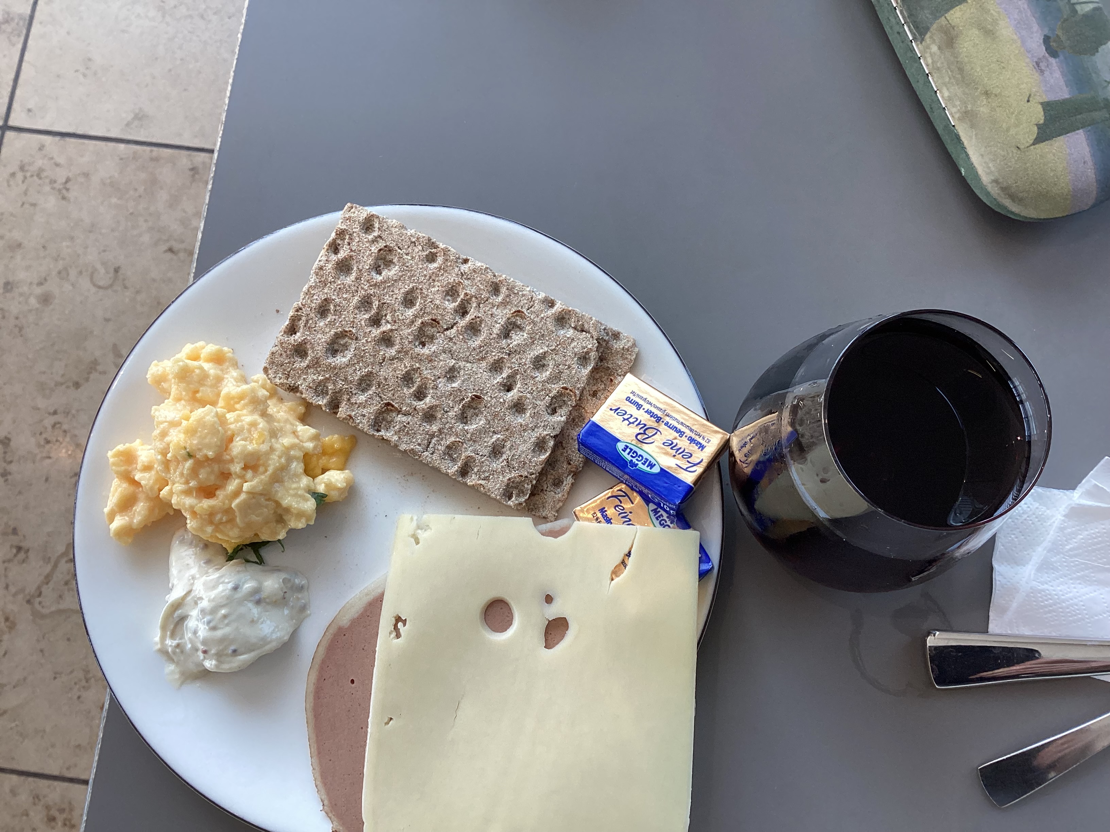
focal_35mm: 31
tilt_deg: -79.6
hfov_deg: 58.4
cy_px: 416
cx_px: 555
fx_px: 994
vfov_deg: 45.4
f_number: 2.4
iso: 40
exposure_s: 1/100
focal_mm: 3.3
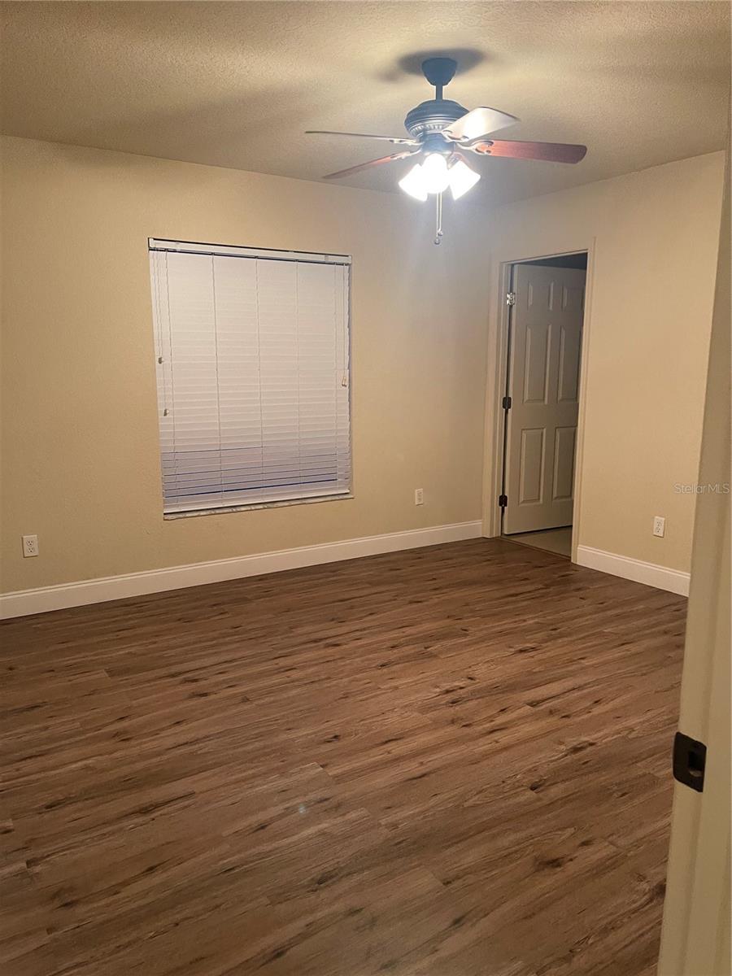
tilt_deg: -9.6
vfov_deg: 69.4
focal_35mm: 25
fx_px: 705
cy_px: 488
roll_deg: +0.2
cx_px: 366
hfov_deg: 54.9
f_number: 1.6
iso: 400
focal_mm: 5.1
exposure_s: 1/60
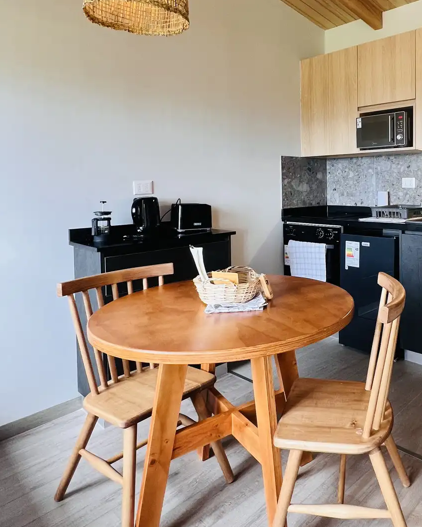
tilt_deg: -2.2
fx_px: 375
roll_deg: +1.6
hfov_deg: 55.0
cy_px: 199
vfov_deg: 69.2
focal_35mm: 24
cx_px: 334
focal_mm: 1.57
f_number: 1.8
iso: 160
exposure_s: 1/100
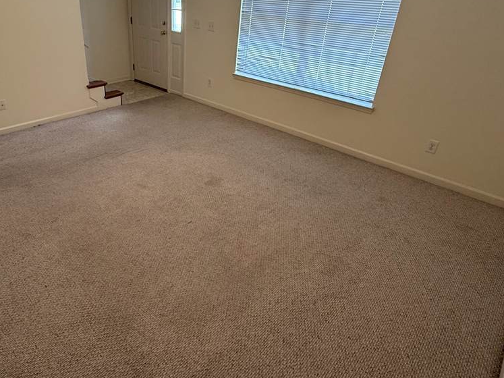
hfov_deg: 70.6
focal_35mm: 24
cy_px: 153
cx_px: 192
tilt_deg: -26.1
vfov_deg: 56.4
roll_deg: -1.7
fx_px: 349
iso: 250
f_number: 2.2
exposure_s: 1/120
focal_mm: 2.22
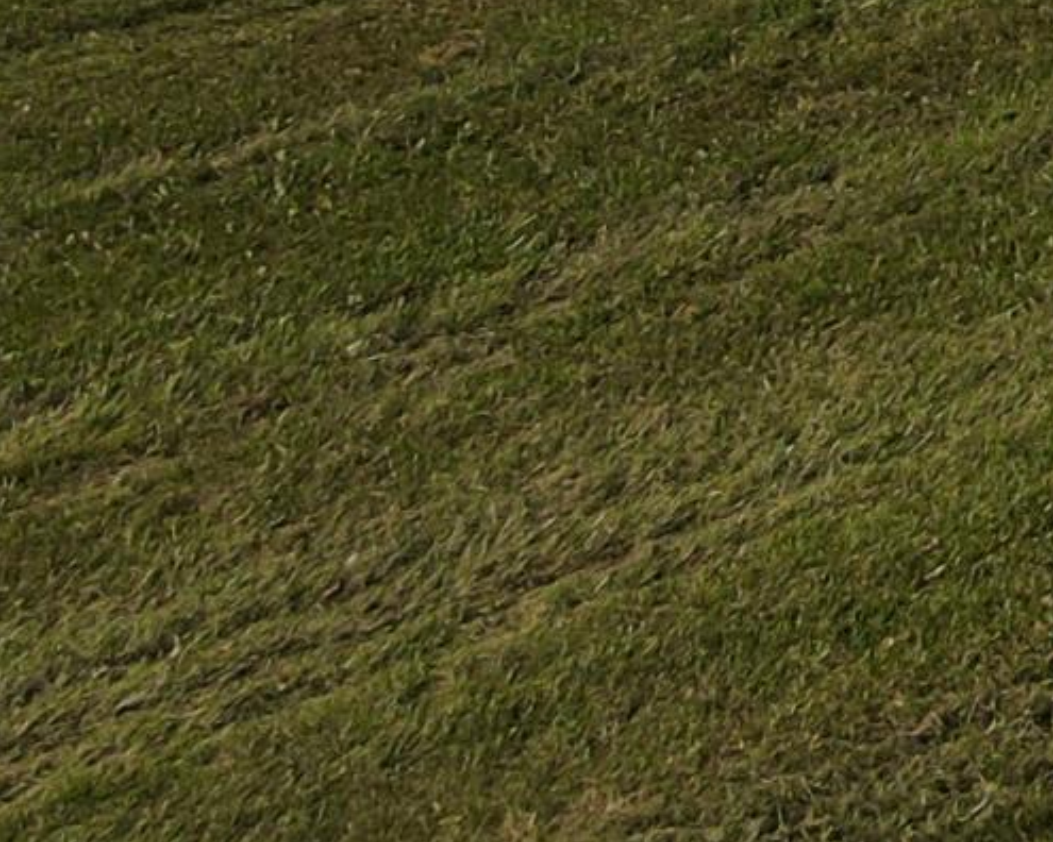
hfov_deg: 10.6
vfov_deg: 9.5
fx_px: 4425
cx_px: 2878
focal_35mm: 142
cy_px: -1274
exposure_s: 1/1000
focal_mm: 4.5
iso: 100
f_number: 2.8
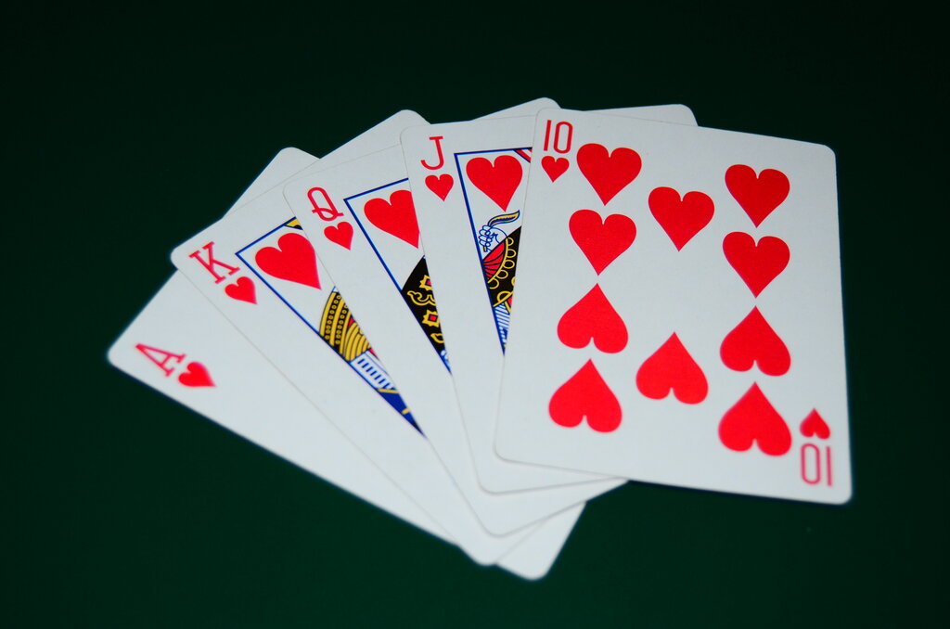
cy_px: 314
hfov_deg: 35.1
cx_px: 475
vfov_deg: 23.7
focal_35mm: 57
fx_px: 1501
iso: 1250
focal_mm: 38
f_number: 4.8
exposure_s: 1/250
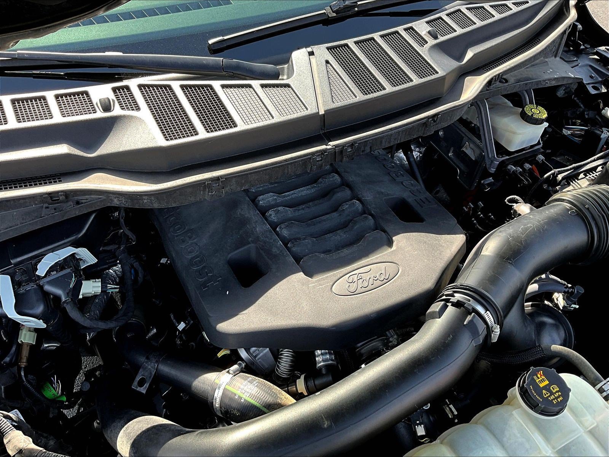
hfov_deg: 61.7
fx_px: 510
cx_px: 304
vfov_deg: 48.2
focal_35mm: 29
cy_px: 228
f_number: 1.8
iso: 16
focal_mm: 3
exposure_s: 1/133
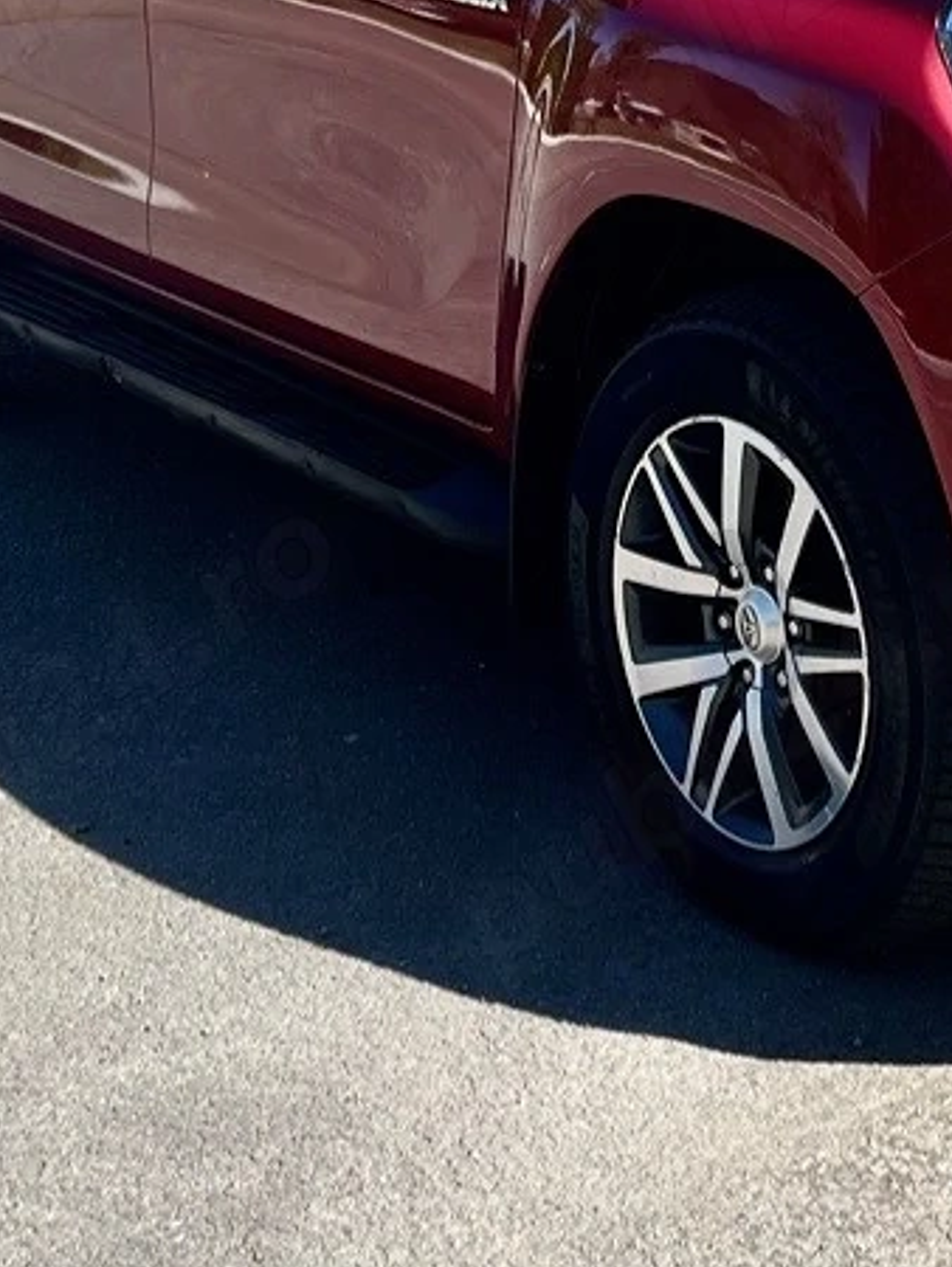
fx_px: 2821
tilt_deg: -7.4
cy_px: 118
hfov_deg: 18.7
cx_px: 946
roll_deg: -0.2
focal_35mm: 77
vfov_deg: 24.6
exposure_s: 1/2208
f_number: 1.5
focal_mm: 5.7
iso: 50
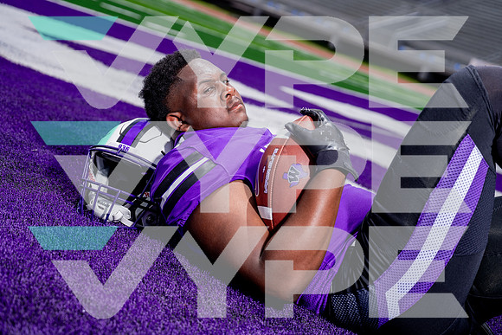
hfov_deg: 27.9
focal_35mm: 73
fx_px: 1012
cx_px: 251
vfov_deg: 18.8
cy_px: 168
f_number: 4
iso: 100
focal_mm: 70
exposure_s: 1/1250
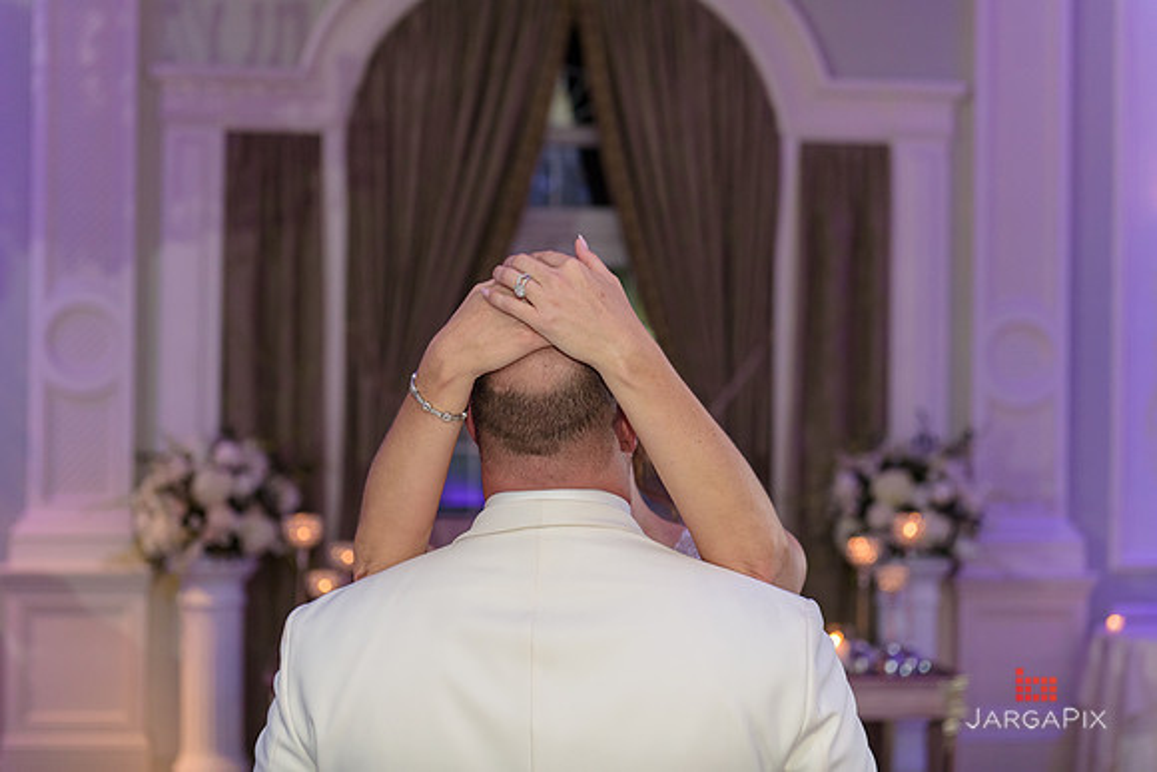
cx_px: 578
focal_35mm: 70
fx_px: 2250
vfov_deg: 19.5
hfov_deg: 28.8
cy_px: 386
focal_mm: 70
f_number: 3.2
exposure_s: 1/125
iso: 1600
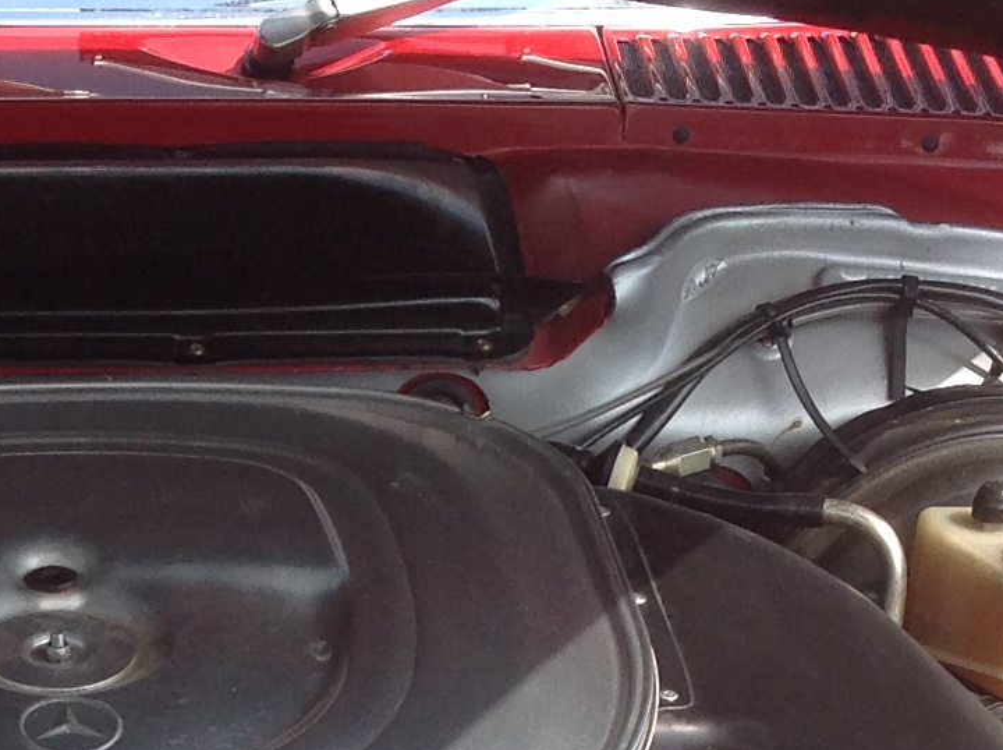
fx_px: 3646
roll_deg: -1.2
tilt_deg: -35.0
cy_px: 1114
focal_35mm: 126
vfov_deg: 11.3
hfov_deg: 15.5
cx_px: 127
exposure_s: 1/643
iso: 50
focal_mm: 4.28
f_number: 2.4
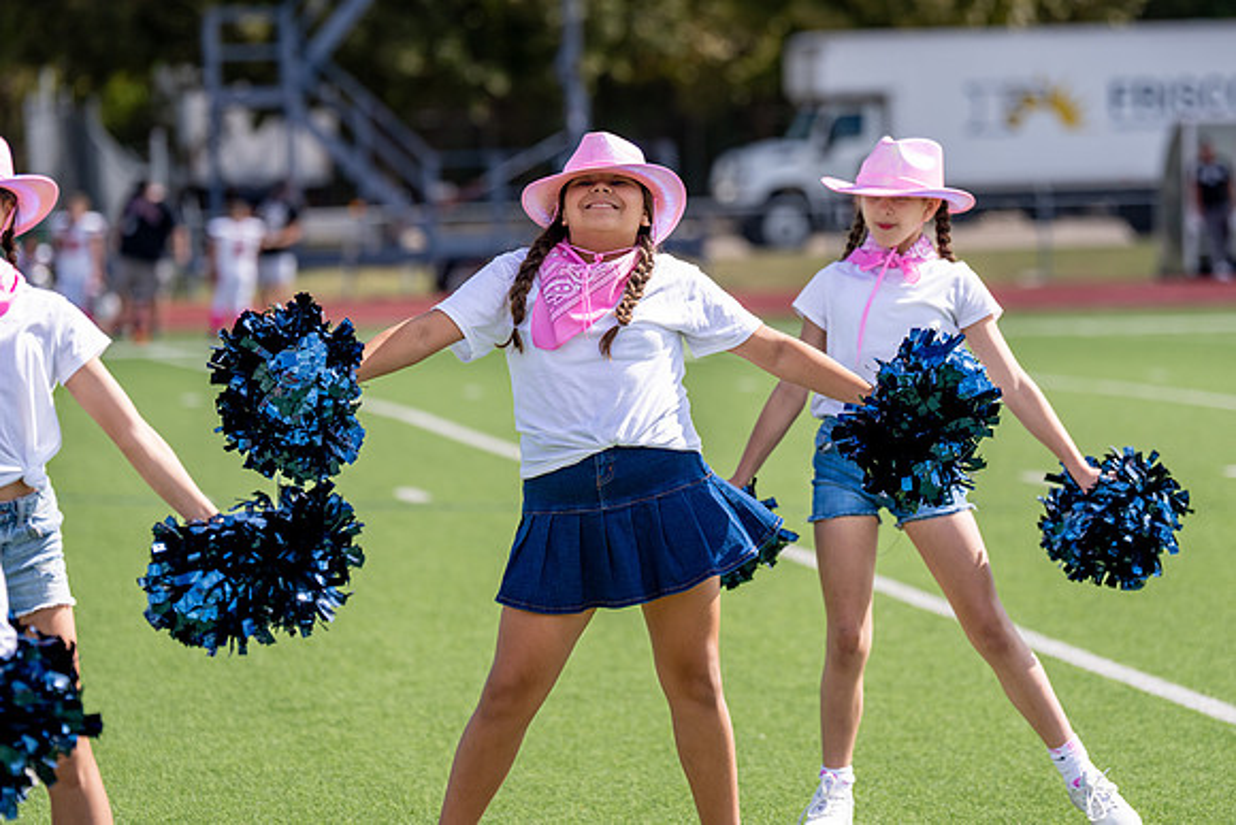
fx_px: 5640
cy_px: 333
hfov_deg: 12.5
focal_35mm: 164
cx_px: 611
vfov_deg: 8.4
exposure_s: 1/4000
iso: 250
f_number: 2.8
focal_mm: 133
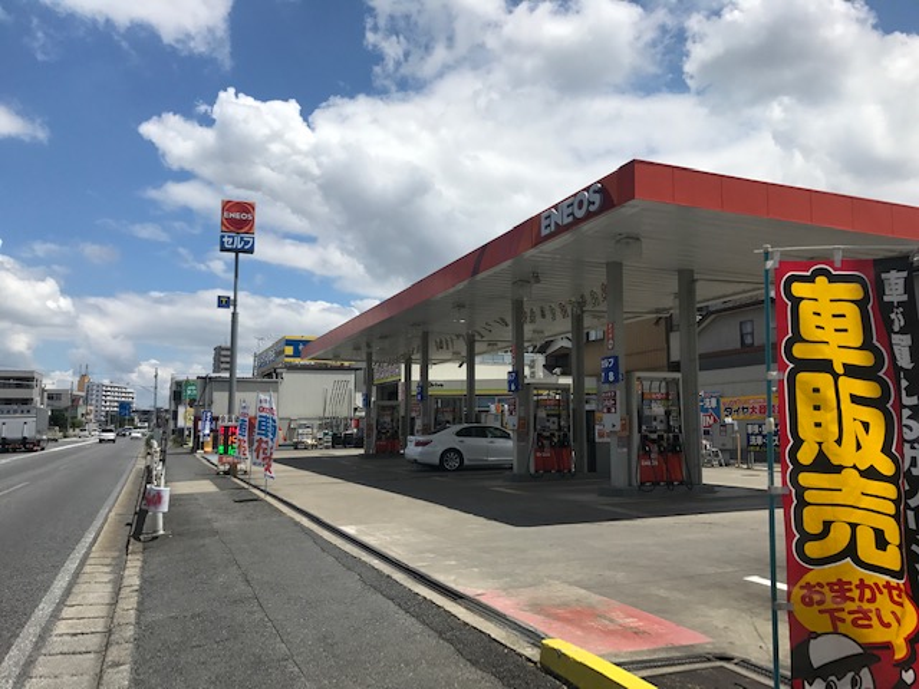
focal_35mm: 28
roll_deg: -0.7
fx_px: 743
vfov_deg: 49.7
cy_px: 344
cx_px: 460
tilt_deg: +7.8
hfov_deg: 63.4
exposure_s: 1/5319
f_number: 1.8
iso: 20
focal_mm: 3.99
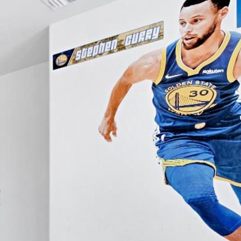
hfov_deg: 23.3
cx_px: -168
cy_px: 230
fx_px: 378
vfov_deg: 33.0
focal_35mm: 48
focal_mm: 10
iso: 320
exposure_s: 1/30
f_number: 8
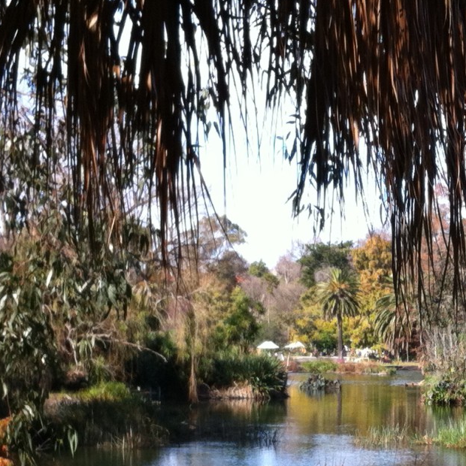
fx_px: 1554
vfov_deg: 16.9
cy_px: 391
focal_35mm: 102
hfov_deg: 16.9
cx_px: 401
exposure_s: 1/425
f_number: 2.8
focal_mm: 3.85
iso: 80
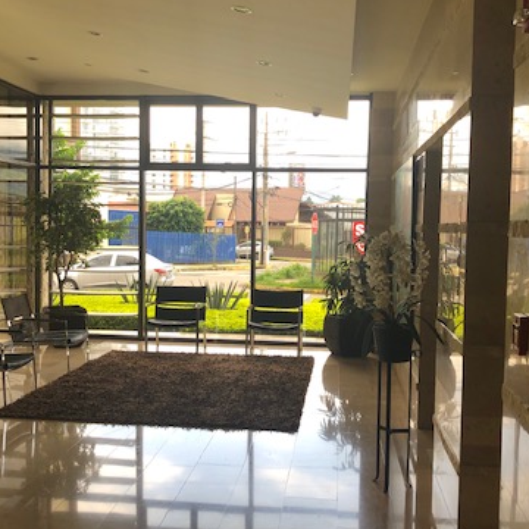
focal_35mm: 44
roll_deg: -0.5
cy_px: 278
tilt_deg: -5.0
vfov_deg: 38.3
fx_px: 761
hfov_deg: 38.3
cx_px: 256
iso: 20
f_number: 1.8
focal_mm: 3.99
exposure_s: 1/129
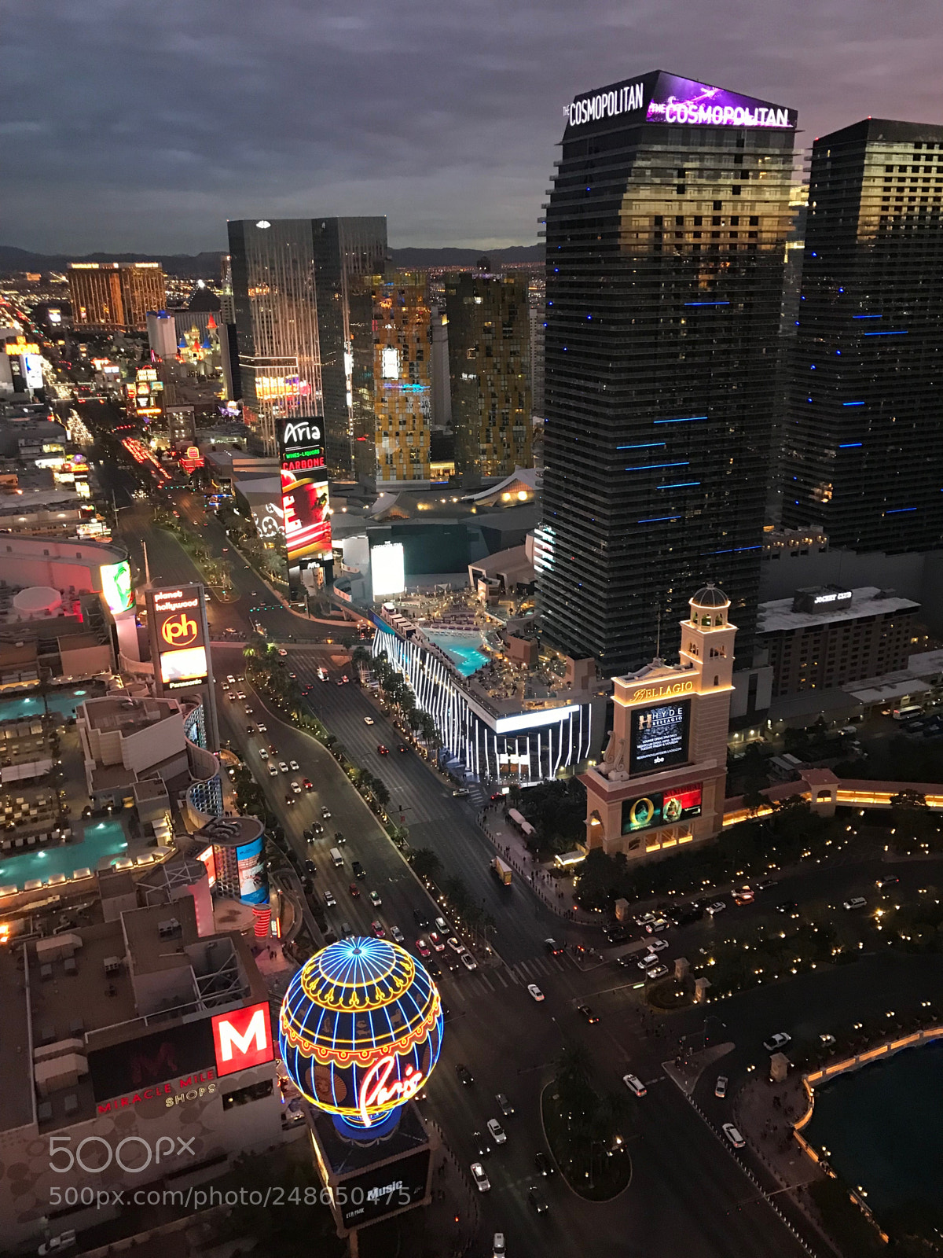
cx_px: 472
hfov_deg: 49.7
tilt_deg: -18.5
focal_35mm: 28
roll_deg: -0.1
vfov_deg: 63.4
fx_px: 1017
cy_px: 629
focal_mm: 3.99
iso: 80
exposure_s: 1/15
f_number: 1.8
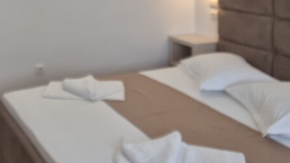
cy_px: -30
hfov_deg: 34.7
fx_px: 438
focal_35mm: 57
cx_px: 33
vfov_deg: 19.9
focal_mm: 5.4
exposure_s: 1/100
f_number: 1.8
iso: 80
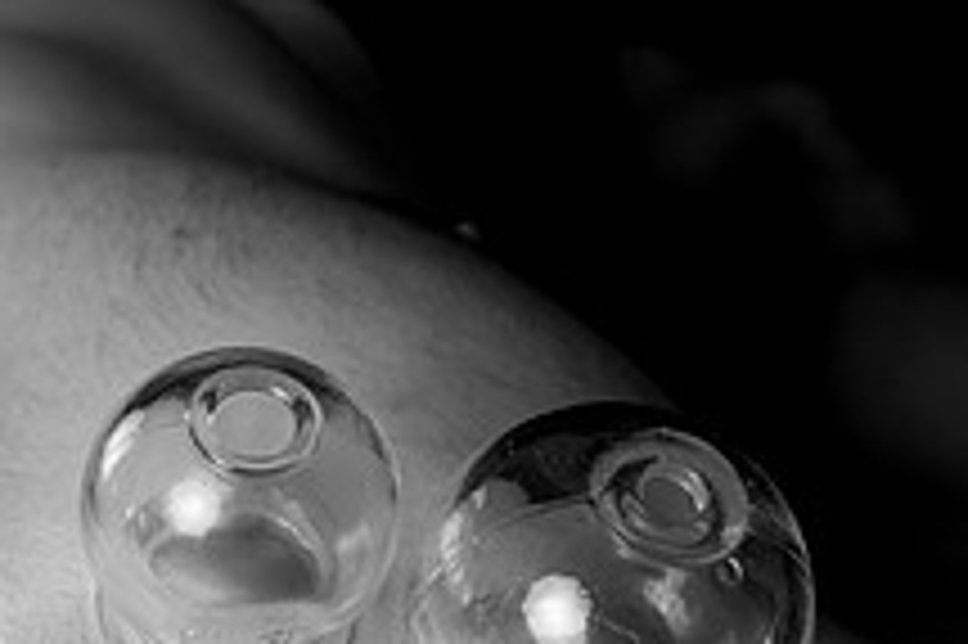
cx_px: -171
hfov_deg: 14.7
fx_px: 3627
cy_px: 817
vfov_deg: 10.0
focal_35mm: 135
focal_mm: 50
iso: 800
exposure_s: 1/200
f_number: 5
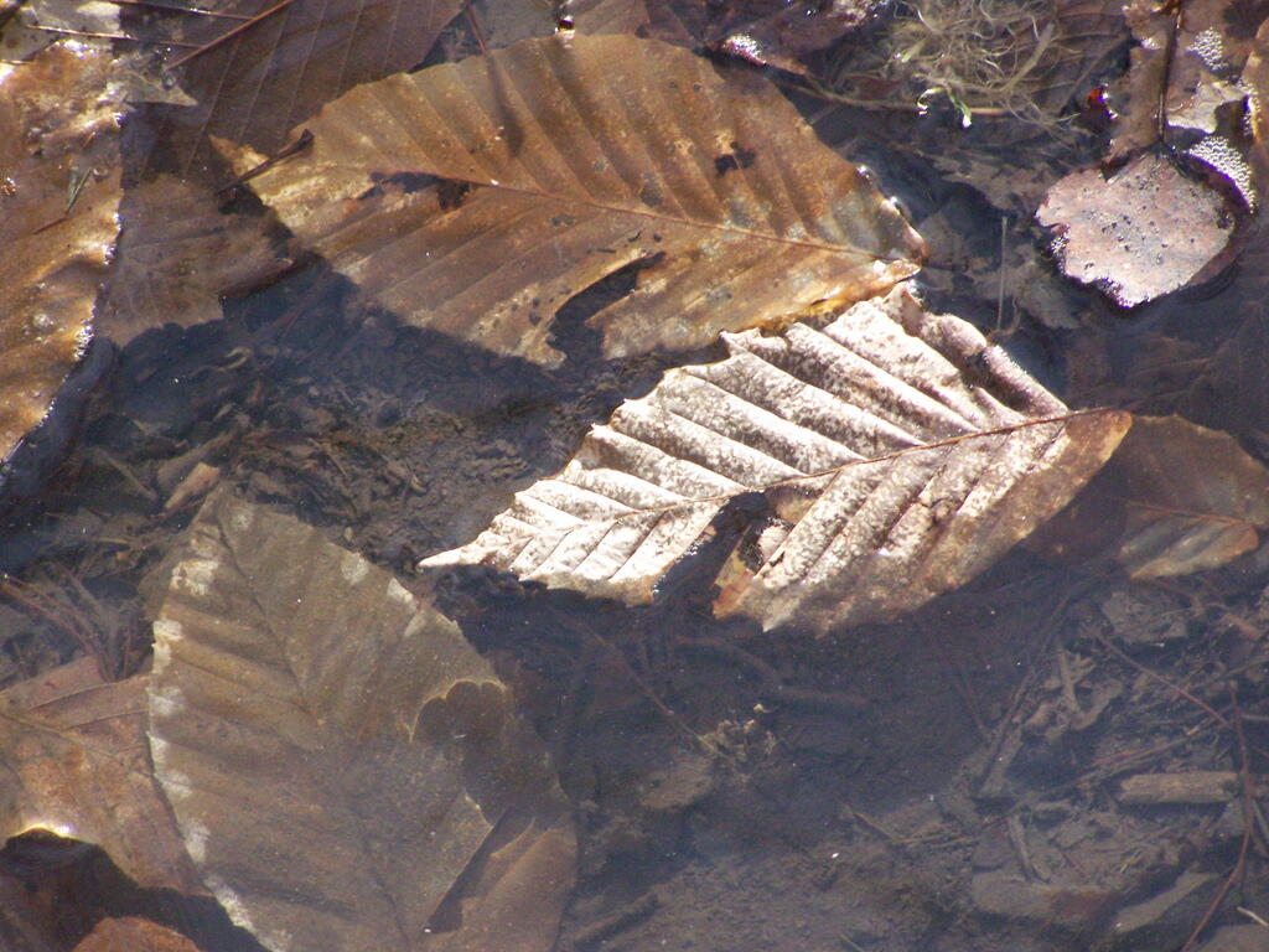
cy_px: 476
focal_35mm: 337
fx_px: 12354
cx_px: 634
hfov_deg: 5.9
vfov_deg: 4.4
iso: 400
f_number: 3.6
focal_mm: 55.9
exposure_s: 1/1000
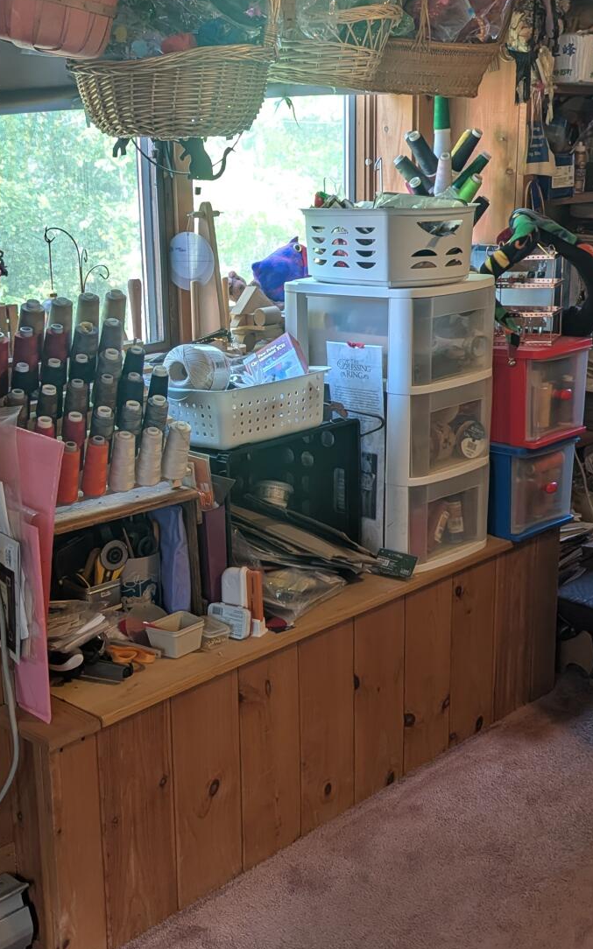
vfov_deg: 42.7
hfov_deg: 27.1
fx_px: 1216
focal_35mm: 47
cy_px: 470
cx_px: 169
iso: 118
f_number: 1.85
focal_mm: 6.81
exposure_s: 1/40
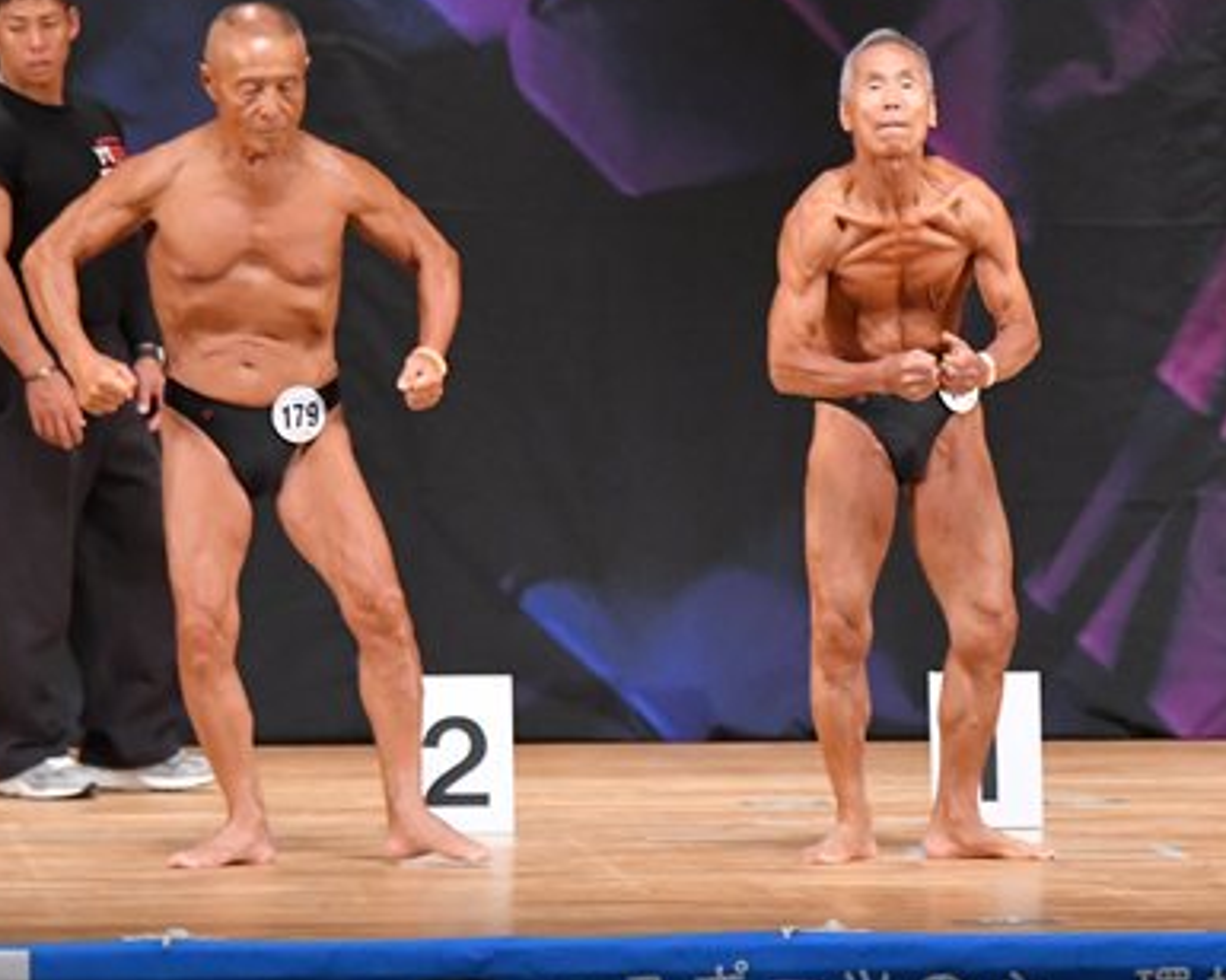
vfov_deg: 4.7
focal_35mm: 329
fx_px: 11938
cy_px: 366
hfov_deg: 5.9
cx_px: 1040
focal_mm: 116
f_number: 5.6
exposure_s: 1/400
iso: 5600
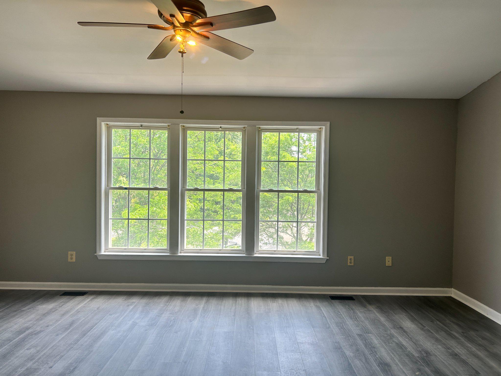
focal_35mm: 26
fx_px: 376
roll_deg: -1.4
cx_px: 250
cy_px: 188
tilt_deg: -3.6
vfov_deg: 53.1
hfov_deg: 67.3
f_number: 1.5
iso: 40
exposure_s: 1/153
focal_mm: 5.7
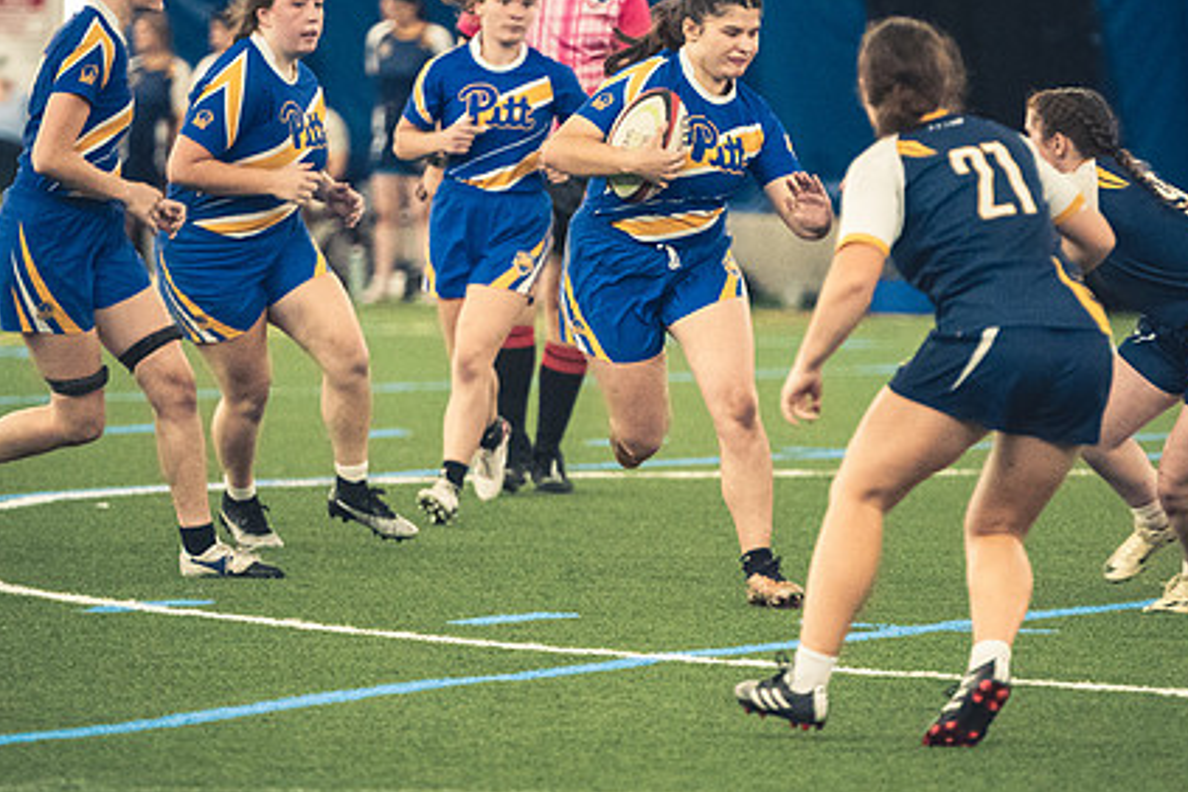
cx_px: 674
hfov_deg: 5.0
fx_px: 13562
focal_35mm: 411
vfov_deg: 3.3
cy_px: 329
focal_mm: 200
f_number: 2.8
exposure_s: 1/500
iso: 12800
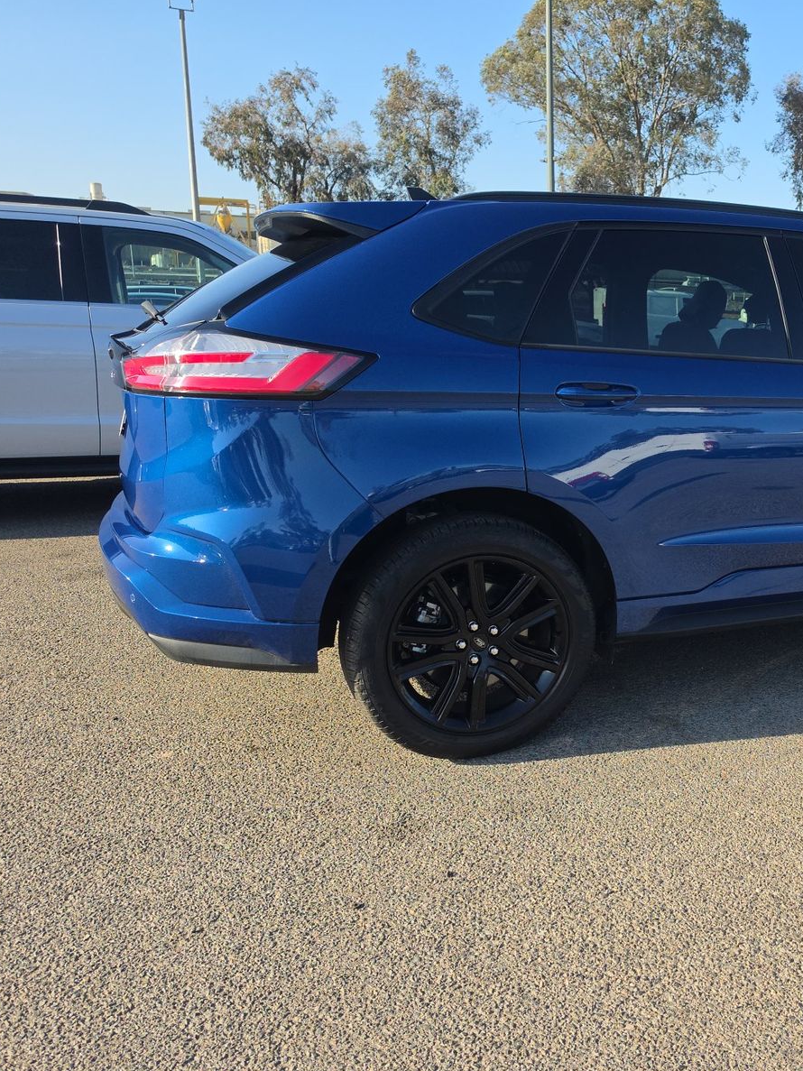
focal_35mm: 31
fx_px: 959
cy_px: 537
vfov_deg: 58.4
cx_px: 694
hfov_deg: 42.4
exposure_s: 1/2558
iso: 63
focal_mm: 6.5
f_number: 1.4
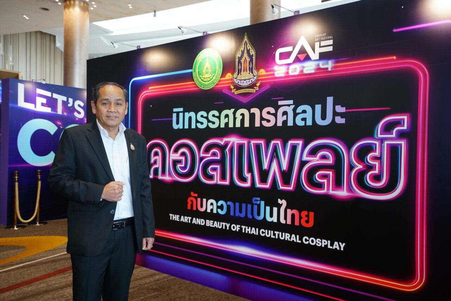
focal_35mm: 35
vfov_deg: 37.9
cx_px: 226
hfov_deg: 54.4
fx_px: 439
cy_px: 150
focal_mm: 35
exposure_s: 1/100
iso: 1250
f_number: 4
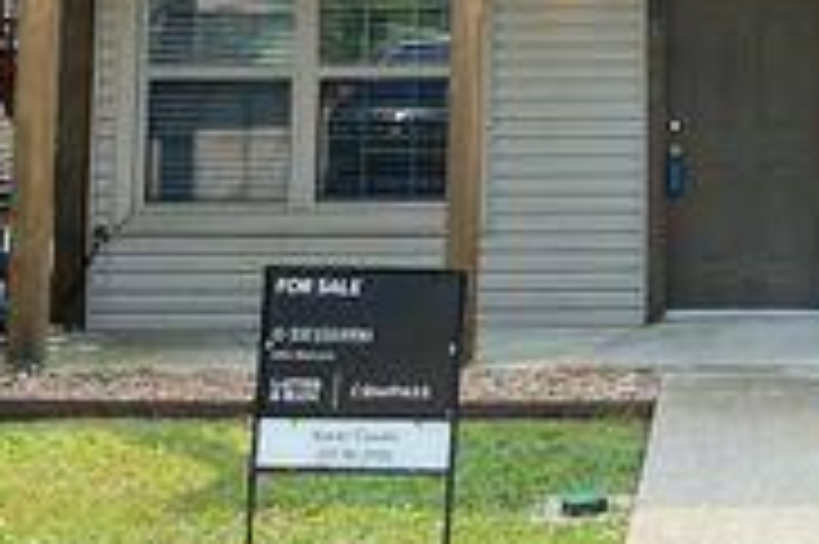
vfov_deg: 15.7
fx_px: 1887
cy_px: -128
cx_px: 783
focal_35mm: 83
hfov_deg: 23.6
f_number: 1.8
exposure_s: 1/386
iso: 16
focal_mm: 3
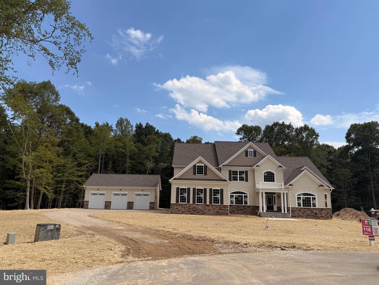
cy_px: 142
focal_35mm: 24
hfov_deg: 71.6
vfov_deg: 56.8
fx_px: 263
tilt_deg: +11.7
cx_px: 190
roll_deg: -1.9
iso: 80
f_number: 1.78
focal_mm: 6.76
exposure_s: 1/8130
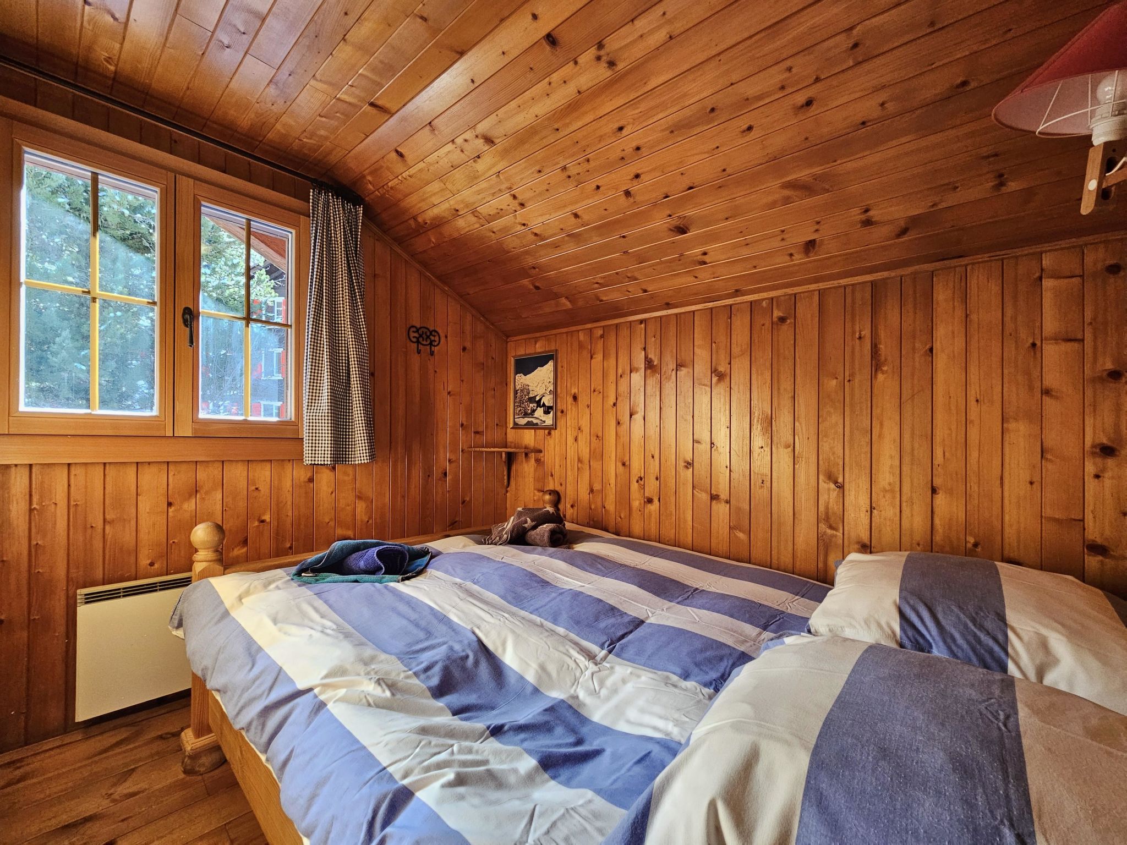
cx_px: 564
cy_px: 422
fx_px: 423
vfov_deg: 89.9
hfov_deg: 106.2
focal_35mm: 13
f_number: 2.2
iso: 160
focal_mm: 2.2
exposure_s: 1/100
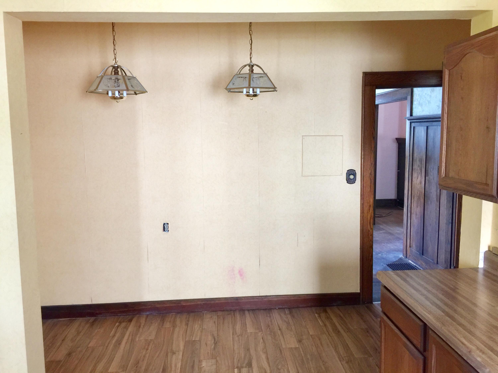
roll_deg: +0.3
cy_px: 186
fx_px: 417
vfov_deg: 48.2
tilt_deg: -7.6
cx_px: 249
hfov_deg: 61.7
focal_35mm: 29
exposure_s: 1/15
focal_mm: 4.15
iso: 64
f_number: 2.2
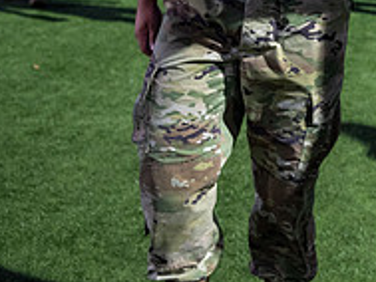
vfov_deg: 12.6
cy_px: -113
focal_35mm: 113
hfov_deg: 16.9
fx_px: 1228
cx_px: 402
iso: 1250
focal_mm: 34
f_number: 2.8
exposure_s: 1/125
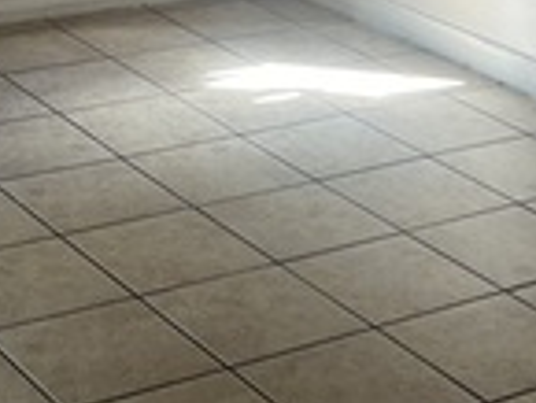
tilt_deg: -2.8
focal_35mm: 115
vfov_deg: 11.7
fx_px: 1782
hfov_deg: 17.1
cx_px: 299
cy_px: -377
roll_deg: -2.6
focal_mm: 5.1
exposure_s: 1/121
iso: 64
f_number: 1.6
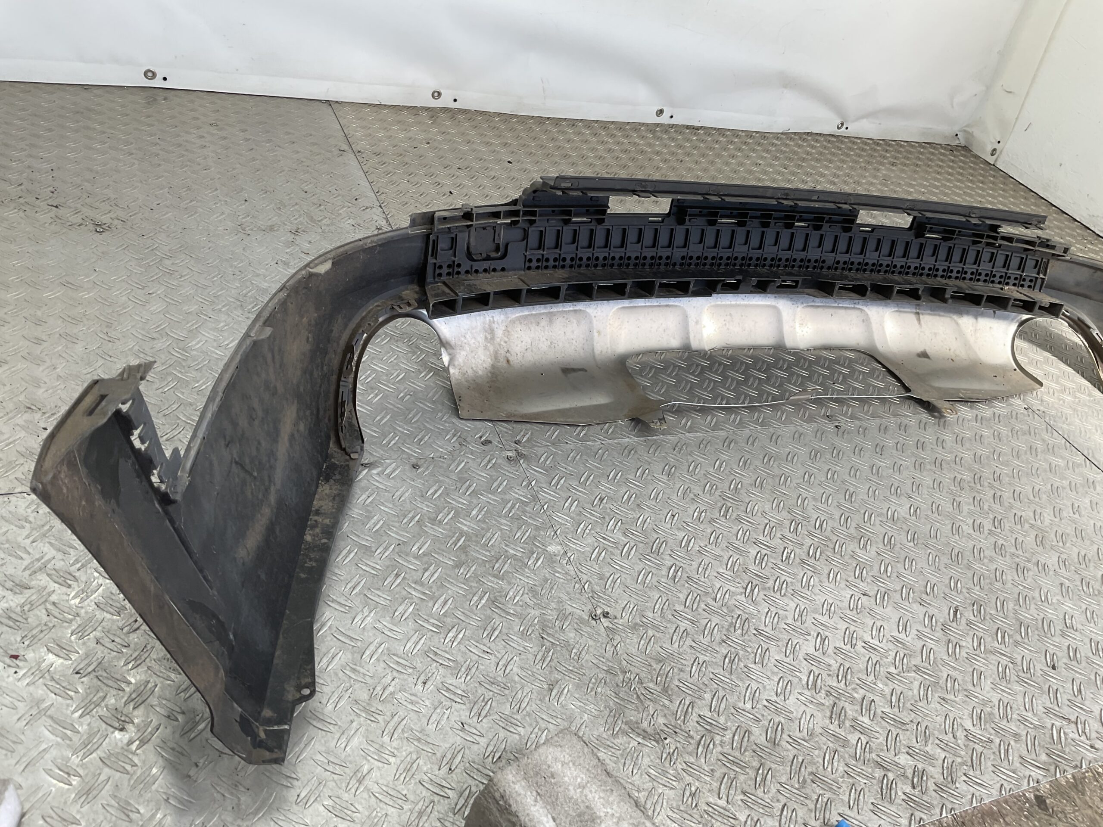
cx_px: 552
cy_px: 414
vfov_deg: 48.2
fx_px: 924
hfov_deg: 61.7
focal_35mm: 29
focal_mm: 3
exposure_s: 1/129
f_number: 1.8
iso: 16
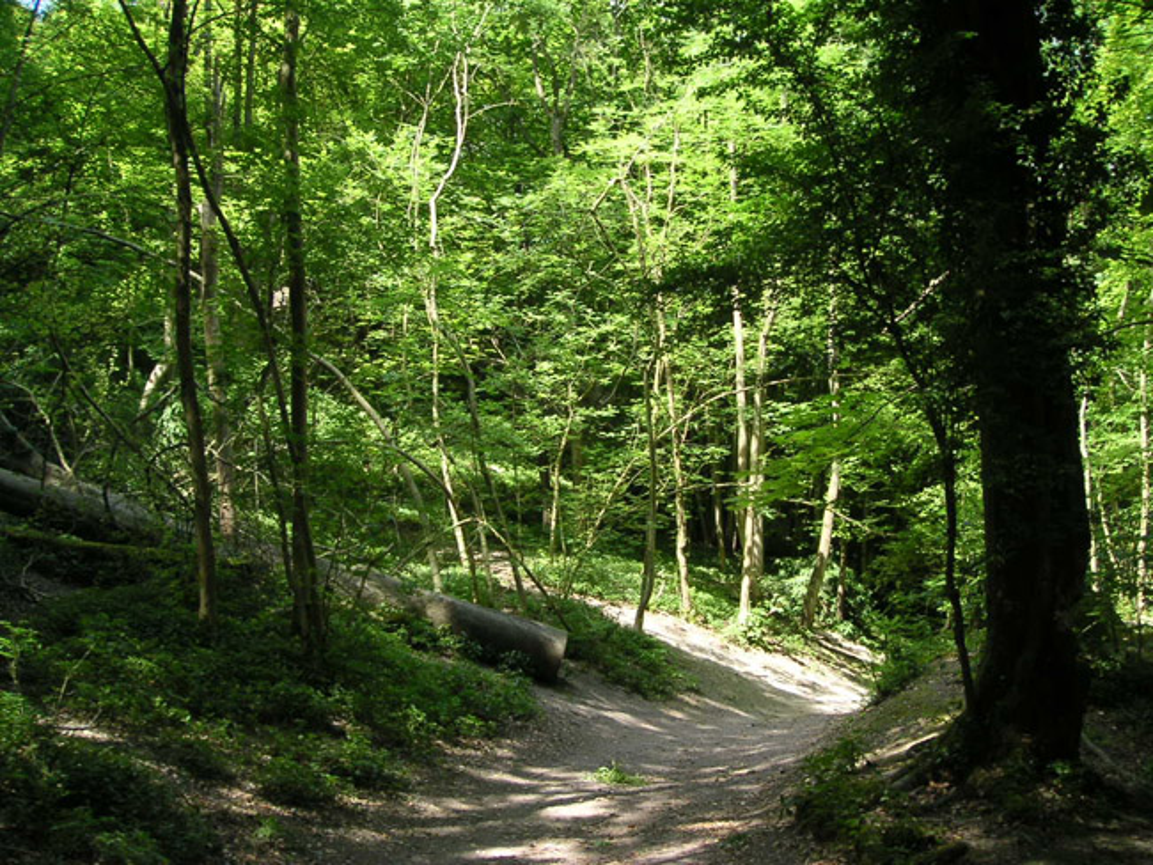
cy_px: 432
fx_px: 1266
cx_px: 576
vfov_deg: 37.7
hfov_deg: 49.0
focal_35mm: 38
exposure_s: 1/180
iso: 50
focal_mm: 6
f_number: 2.8
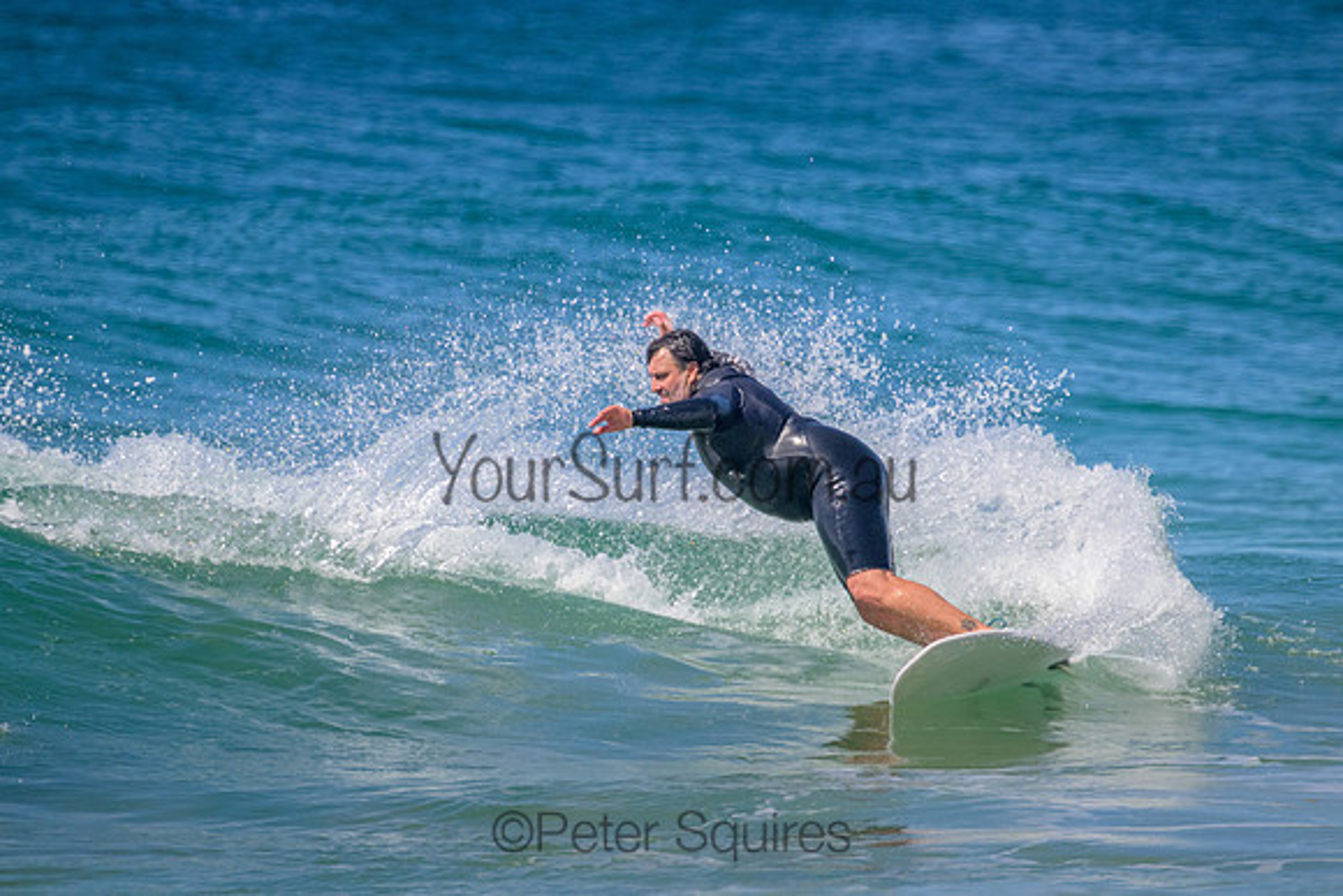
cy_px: 386
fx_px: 34012
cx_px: 765
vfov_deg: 1.5
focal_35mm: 912
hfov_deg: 2.3
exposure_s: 1/2000
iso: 1800
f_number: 11
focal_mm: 800
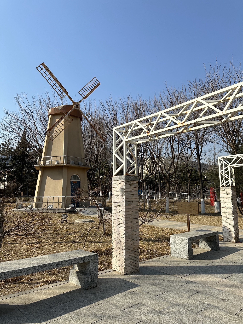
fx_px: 225
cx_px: 122
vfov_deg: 71.6
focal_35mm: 24
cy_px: 162
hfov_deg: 56.8
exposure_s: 1/4545
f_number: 1.78
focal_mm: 6.86
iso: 80
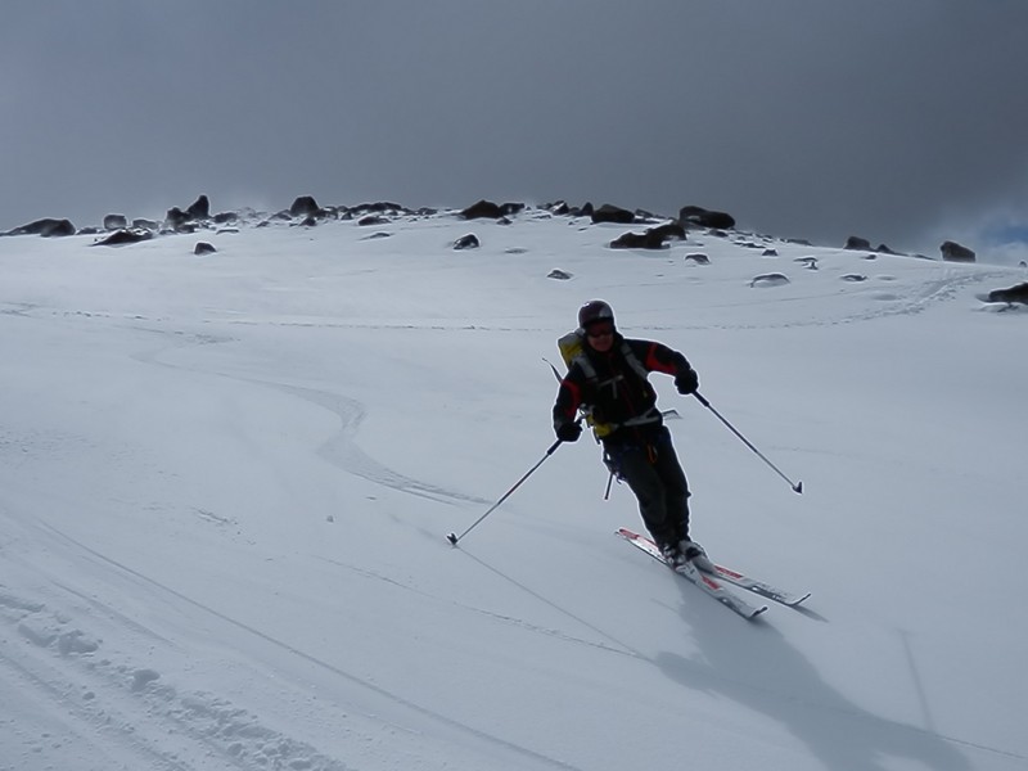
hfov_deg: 60.0
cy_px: 386
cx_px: 514
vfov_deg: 46.8
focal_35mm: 30
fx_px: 891
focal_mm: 5.5
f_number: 9.4
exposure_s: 1/640
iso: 80
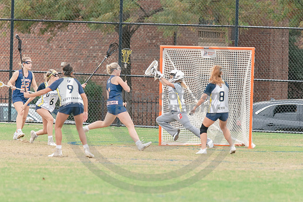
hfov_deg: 4.0
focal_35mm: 512
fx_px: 4314
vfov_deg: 2.7
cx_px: 138
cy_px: 135
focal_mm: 200
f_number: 2.8
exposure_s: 1/1250
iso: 500
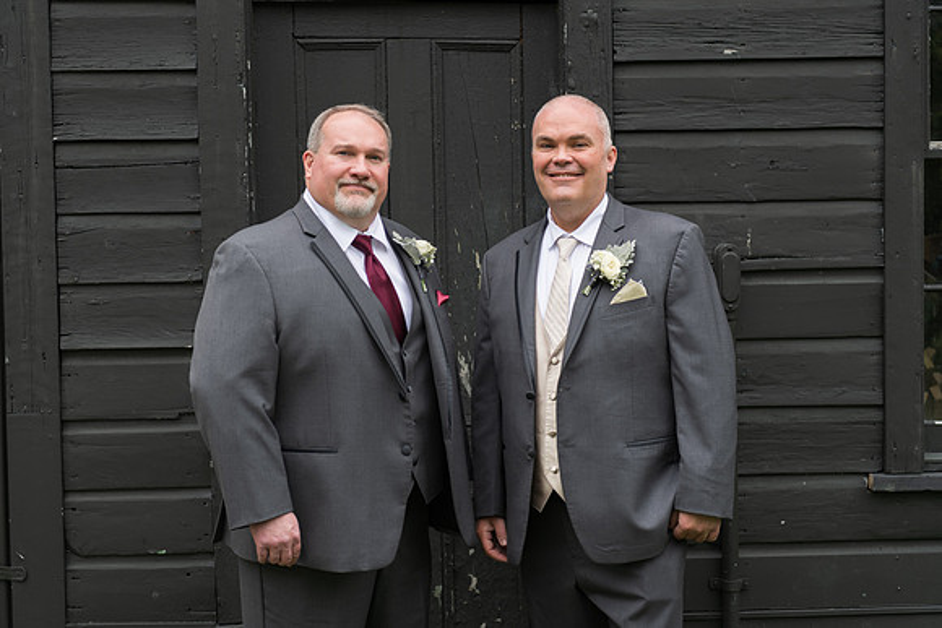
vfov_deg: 21.9
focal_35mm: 62
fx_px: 1623
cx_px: 471
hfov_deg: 32.4
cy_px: 314
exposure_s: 1/200
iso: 64
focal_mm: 62
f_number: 2.8
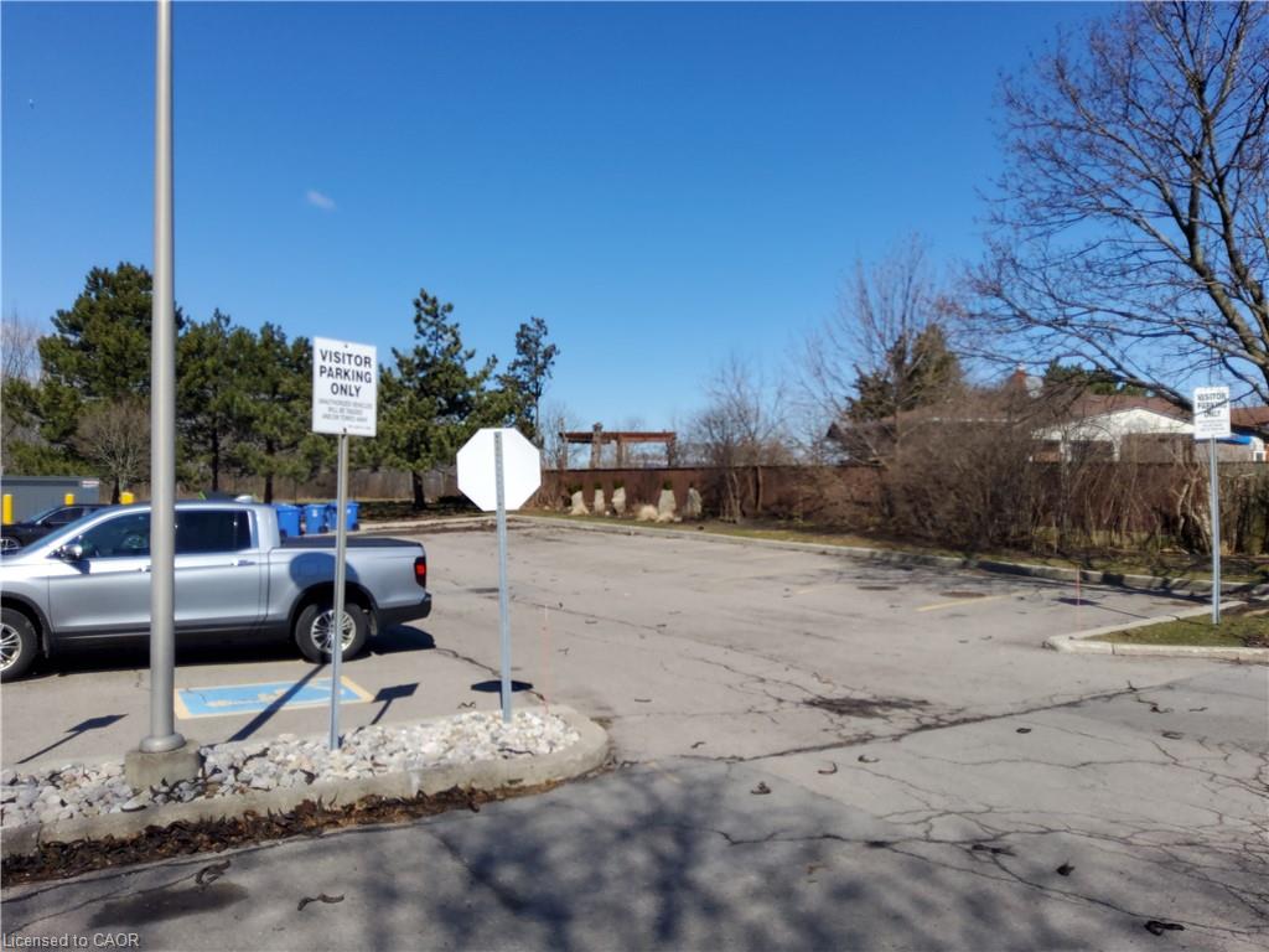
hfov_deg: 67.3
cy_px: 476
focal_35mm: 26
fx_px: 953
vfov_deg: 53.1
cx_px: 634
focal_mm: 3.08
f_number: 2
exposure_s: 1/1650
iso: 25
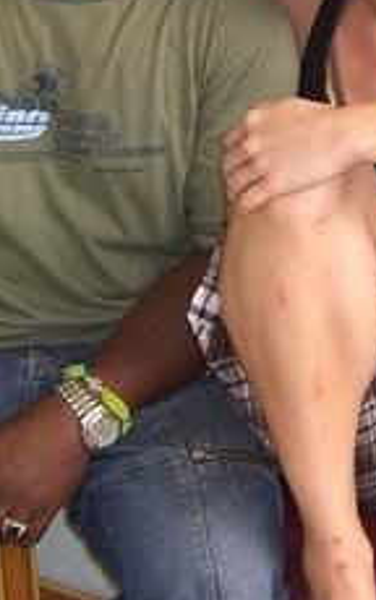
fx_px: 1834
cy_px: 89
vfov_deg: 18.4
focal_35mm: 112
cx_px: 290
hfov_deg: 11.7
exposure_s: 1/125
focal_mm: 7.9
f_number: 2.8
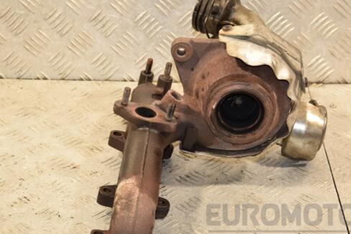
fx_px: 936
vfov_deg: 14.2
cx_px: 193
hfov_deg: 21.2
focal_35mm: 96
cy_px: 119
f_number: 5.6
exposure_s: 1/200
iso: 800
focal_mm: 52
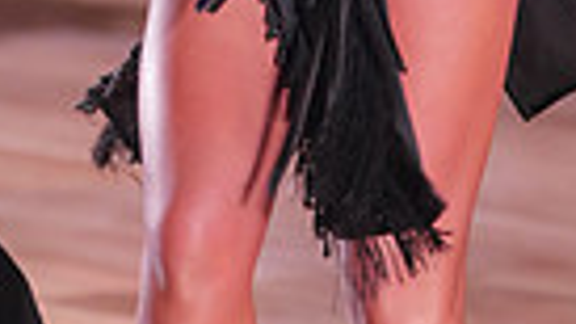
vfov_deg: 2.2
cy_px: -206
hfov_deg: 3.9
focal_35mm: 552
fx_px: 8429
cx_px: -6
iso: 1250
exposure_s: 1/400
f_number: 2.8
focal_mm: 124
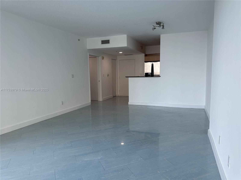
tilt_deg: -6.2
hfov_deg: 71.6
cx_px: 120
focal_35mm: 24
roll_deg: +0.6
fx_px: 167
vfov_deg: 56.8
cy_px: 90
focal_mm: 6.86
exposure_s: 1/289
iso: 80
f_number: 1.78
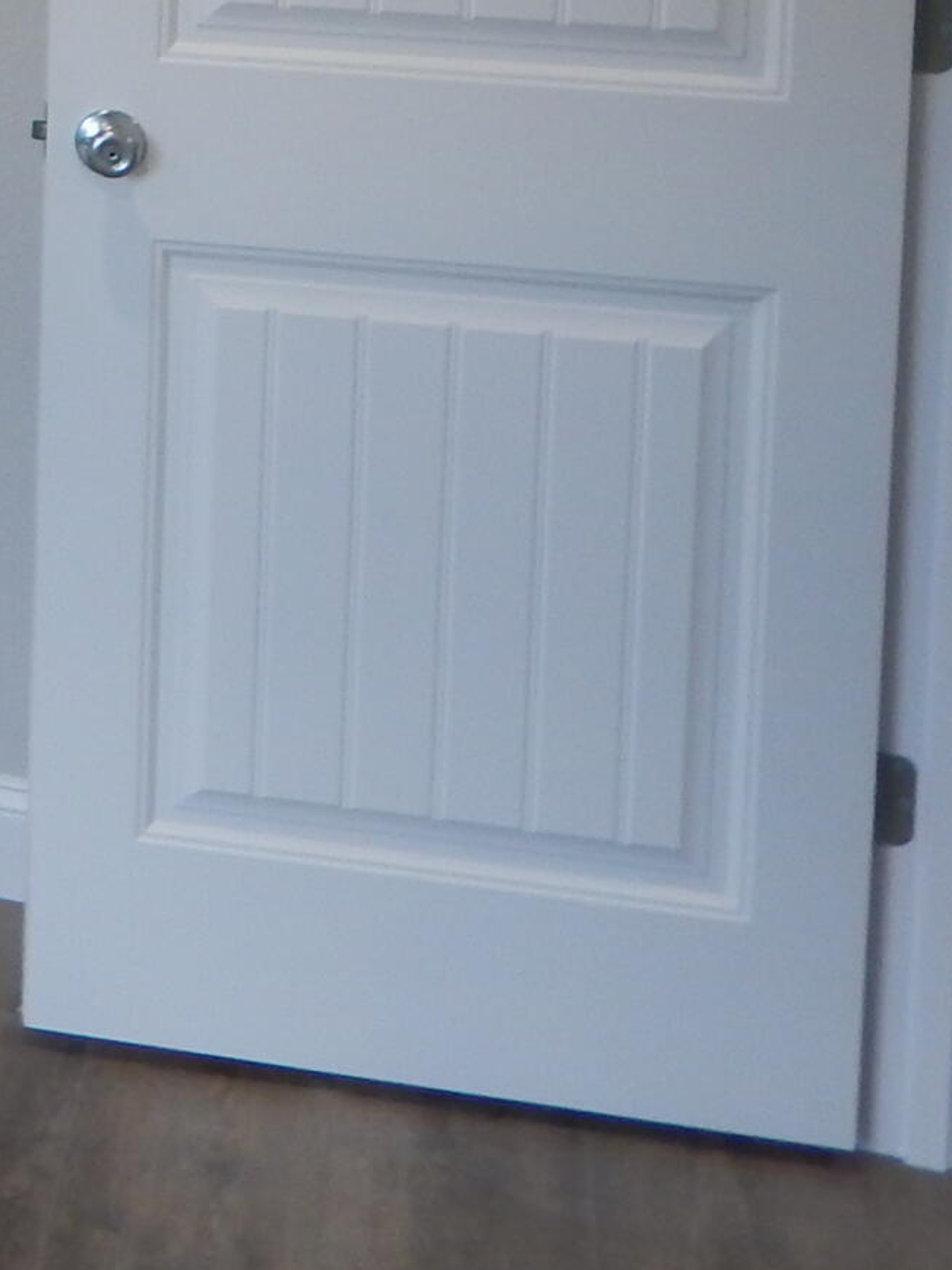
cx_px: -873
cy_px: -322
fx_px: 2787
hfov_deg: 15.8
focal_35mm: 76
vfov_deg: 23.1
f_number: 3
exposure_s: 1/40
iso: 125
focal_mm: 4
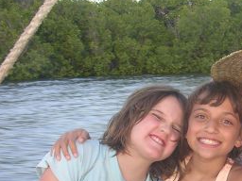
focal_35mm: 79
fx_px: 552
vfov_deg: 18.6
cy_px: 133
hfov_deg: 23.5
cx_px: 250
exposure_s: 1/30
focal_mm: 5.8
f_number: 2.8
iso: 50
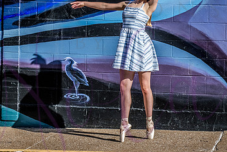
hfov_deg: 13.6
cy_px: 41
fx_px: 953
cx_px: 102
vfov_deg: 9.1
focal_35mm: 151
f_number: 9
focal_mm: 92
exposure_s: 1/1000
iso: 400
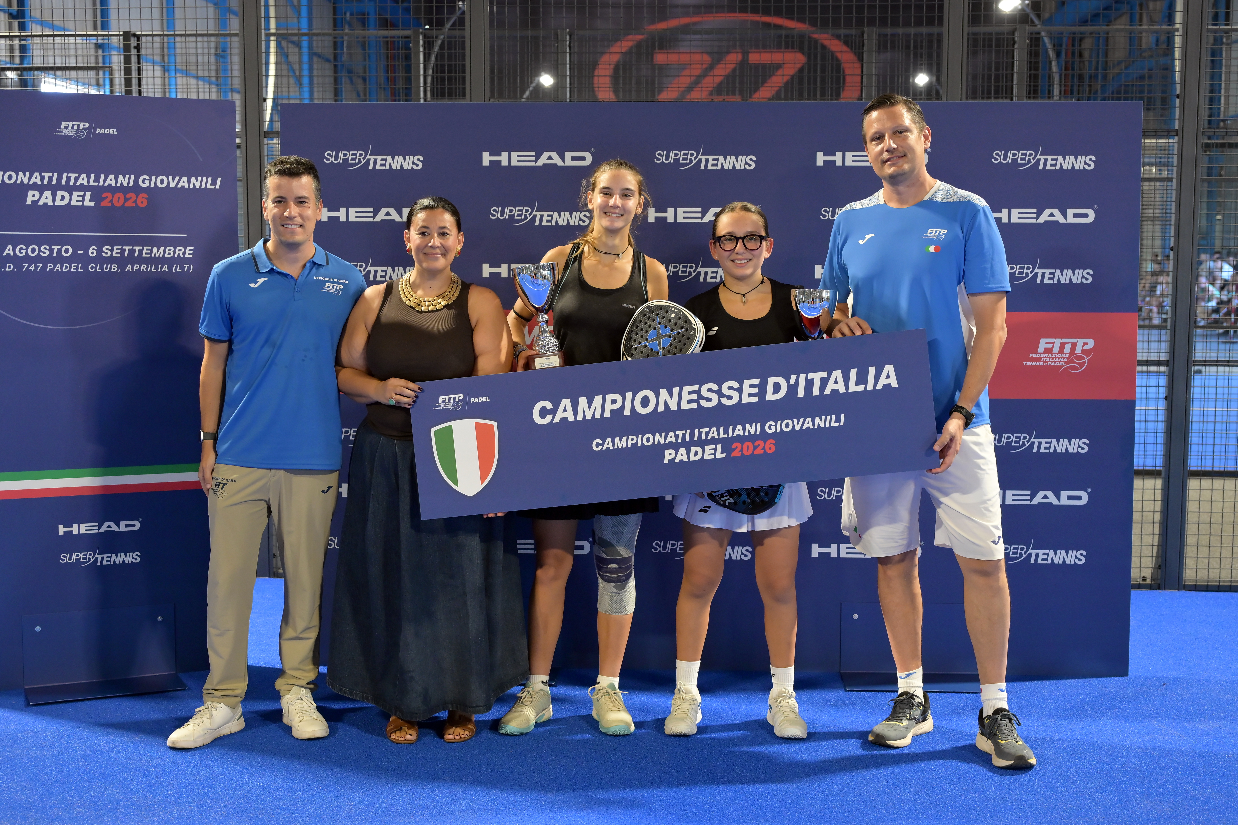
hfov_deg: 44.5
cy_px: 412
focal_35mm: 44
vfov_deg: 30.5
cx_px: 619
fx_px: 1513
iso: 3200
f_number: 4
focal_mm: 44
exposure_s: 1/200
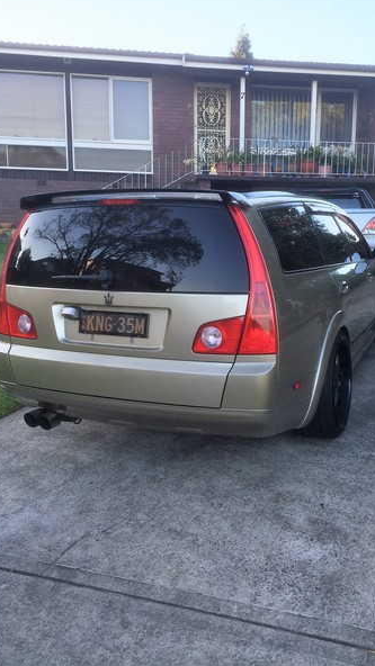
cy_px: 330
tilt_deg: -9.7
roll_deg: +1.7
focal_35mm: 32
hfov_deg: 36.6
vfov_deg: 61.0
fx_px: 566
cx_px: 220
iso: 32
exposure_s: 1/120
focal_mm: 4.15
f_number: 2.2
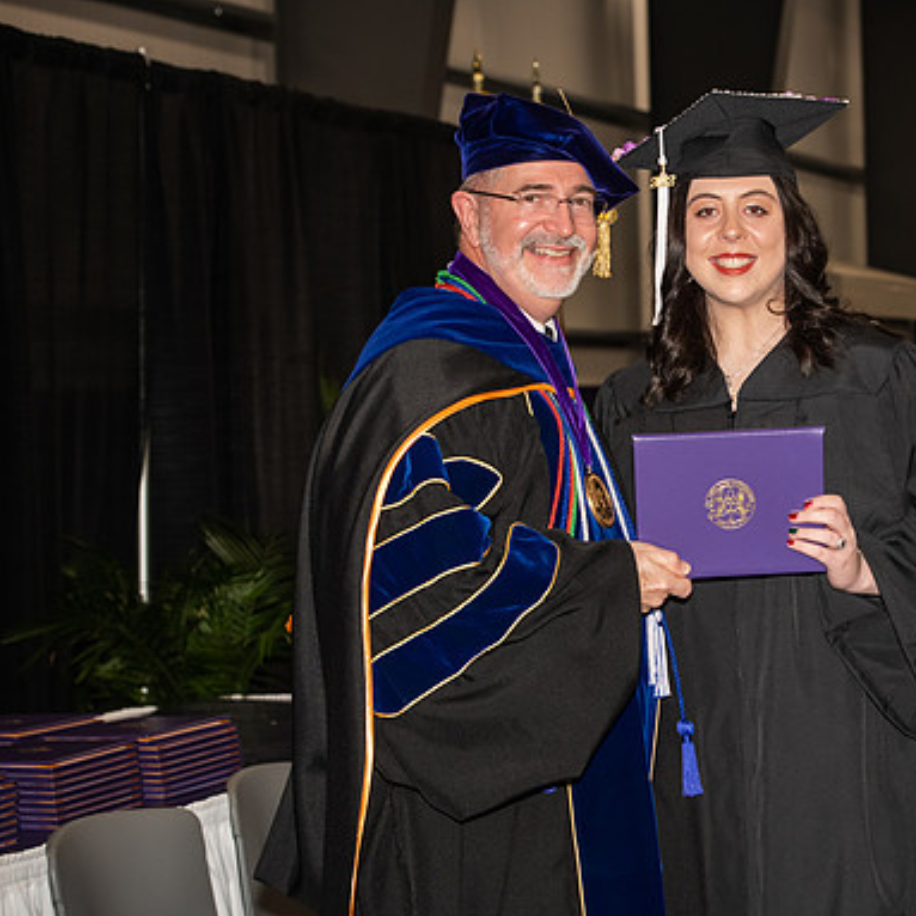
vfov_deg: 19.3
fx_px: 2694
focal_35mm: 90
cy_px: 460
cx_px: 670
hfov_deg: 19.2
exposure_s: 1/200
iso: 1000
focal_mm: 70
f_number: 5.6
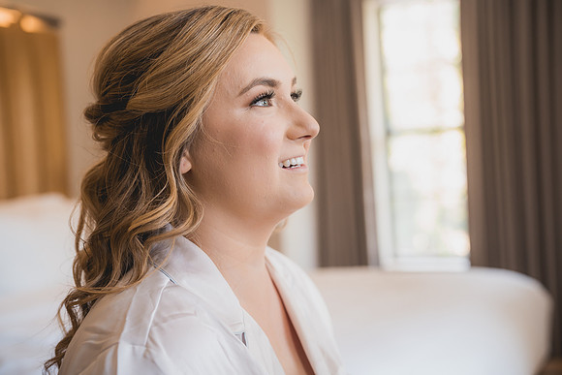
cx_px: 281
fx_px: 781
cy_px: 188
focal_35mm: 50
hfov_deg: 39.6
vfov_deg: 27.0
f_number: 2.5
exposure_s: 1/80
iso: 800
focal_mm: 50
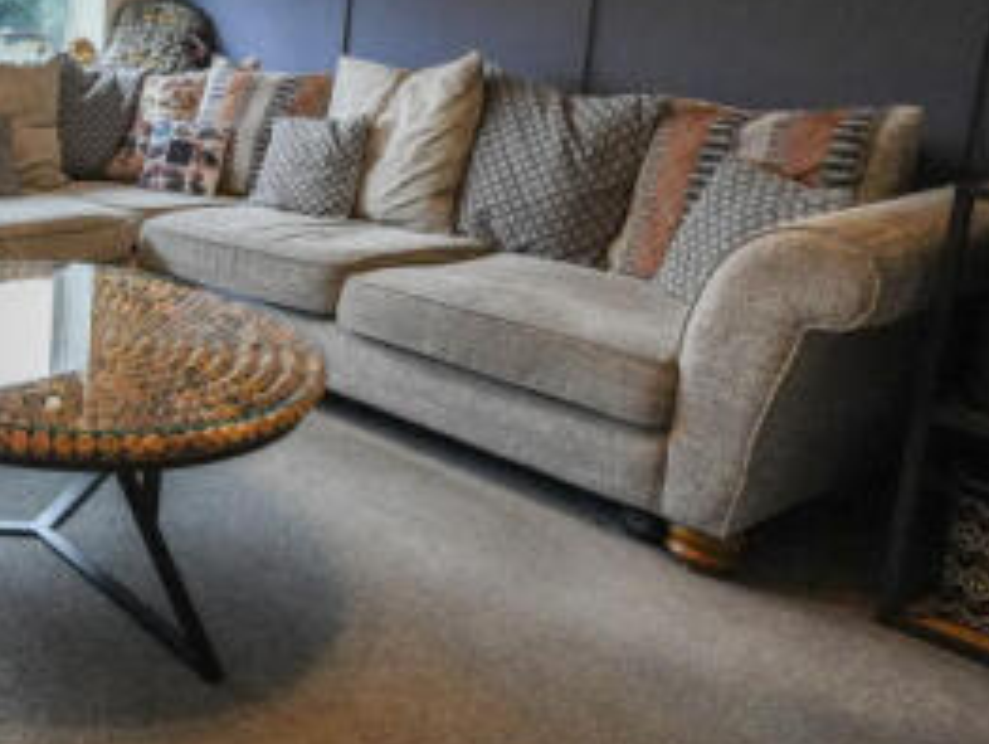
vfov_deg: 38.5
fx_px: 1029
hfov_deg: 39.3
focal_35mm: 36
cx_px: -160
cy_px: 168
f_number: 4
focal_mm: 10
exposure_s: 1/160
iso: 4000
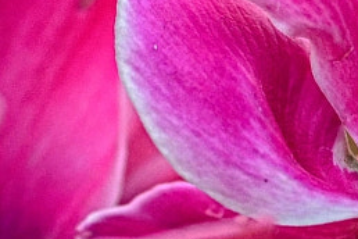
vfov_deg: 3.0
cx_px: 500
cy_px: 121
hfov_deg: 4.4
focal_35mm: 466
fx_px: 4634
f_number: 6.3
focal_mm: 50
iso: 400
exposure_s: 1/160
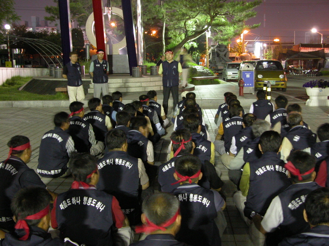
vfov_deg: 27.0
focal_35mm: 54
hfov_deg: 35.5
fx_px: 513
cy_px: 123
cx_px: 164
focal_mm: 13.7
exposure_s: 1
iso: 400
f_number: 3.1
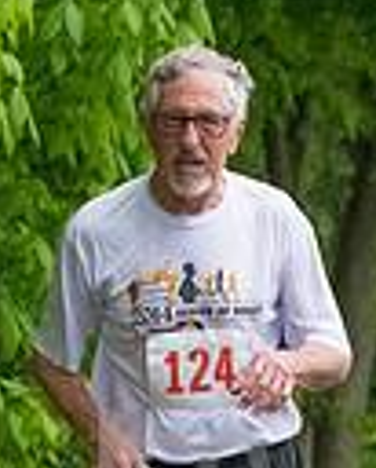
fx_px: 8330
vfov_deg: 3.2
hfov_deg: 2.6
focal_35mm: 601
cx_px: 184
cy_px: 508
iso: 6400
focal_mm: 122
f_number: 5.6
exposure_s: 1/1250
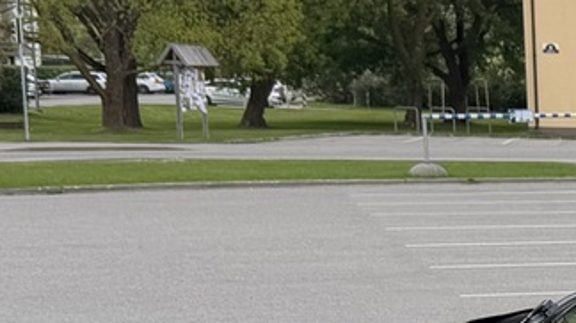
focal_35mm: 129
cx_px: 1001
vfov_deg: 9.1
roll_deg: -0.5
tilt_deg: -12.6
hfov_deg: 14.8
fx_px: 1970
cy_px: 534
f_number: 1.78
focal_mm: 6.76
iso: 80
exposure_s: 1/1174
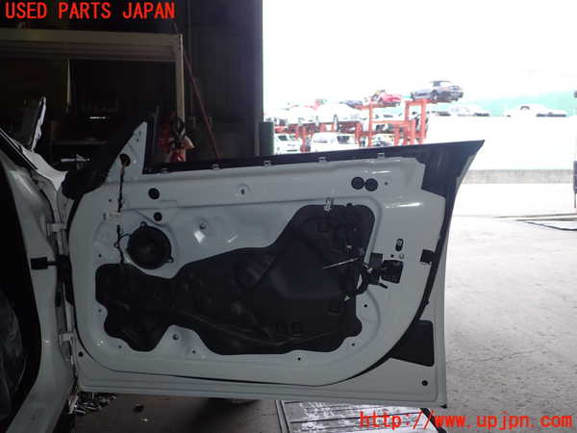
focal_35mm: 30
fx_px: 500
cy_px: 216
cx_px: 288
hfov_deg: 60.0
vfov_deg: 46.8
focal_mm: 5.4
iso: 200
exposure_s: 1/30
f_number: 6.3
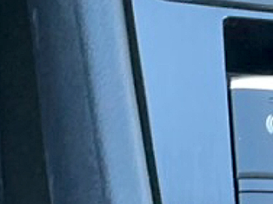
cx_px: 412
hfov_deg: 12.3
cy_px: 50
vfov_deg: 9.7
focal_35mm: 153
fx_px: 1206
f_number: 1.8
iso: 160
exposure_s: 1/60
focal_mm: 3
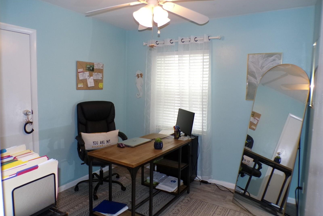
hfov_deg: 71.5
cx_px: 162
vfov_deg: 51.3
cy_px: 103
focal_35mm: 25
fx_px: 224
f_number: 3
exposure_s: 1/34
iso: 200
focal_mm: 4.3
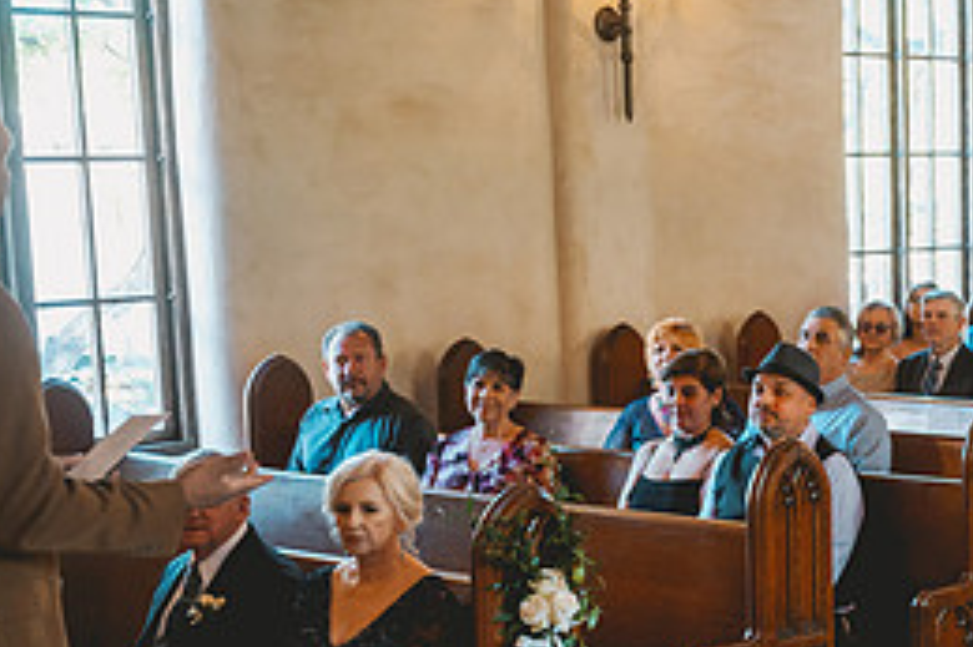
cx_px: 1059
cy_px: 520
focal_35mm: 77
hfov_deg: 24.6
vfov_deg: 17.5
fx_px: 2080
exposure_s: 1/200
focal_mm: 34.5
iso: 1600
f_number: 2.8
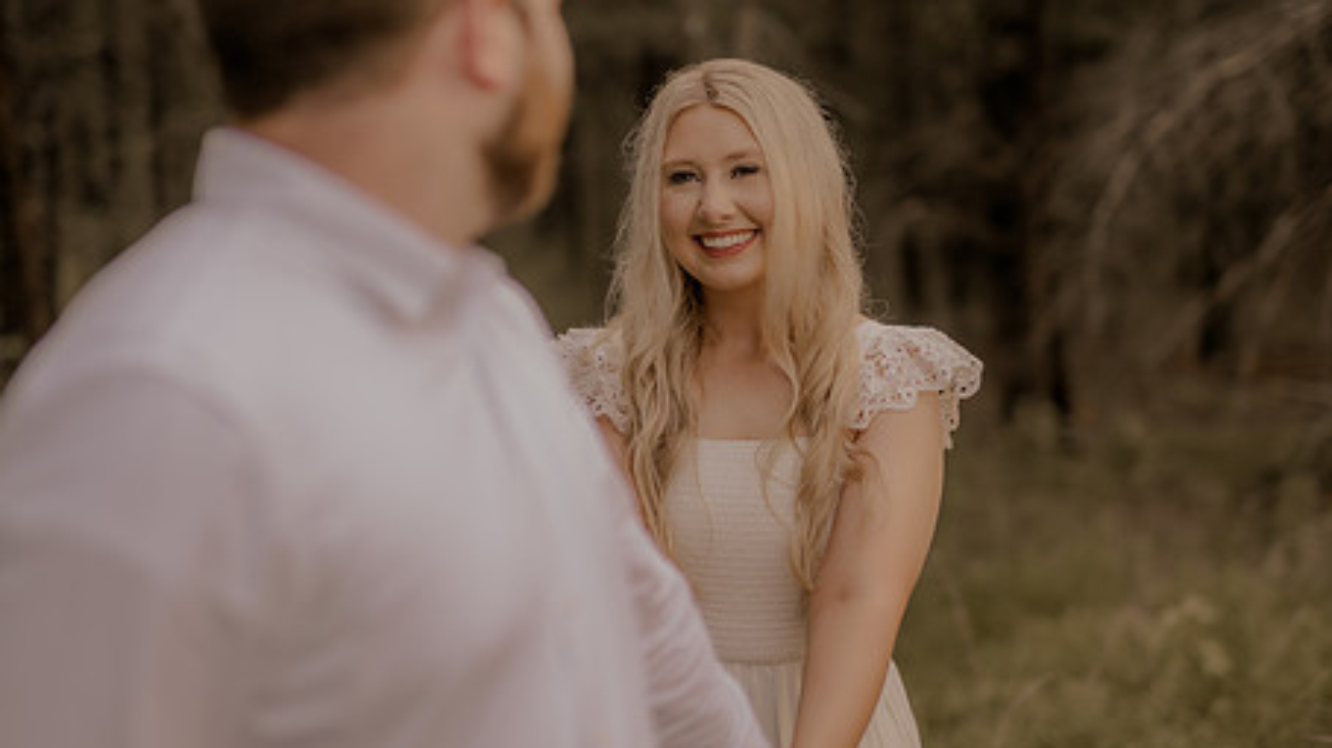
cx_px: 616
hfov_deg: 31.4
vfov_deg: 18.0
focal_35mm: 67
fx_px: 2366
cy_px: 371
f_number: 2.2
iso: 200
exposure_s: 1/320
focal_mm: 50
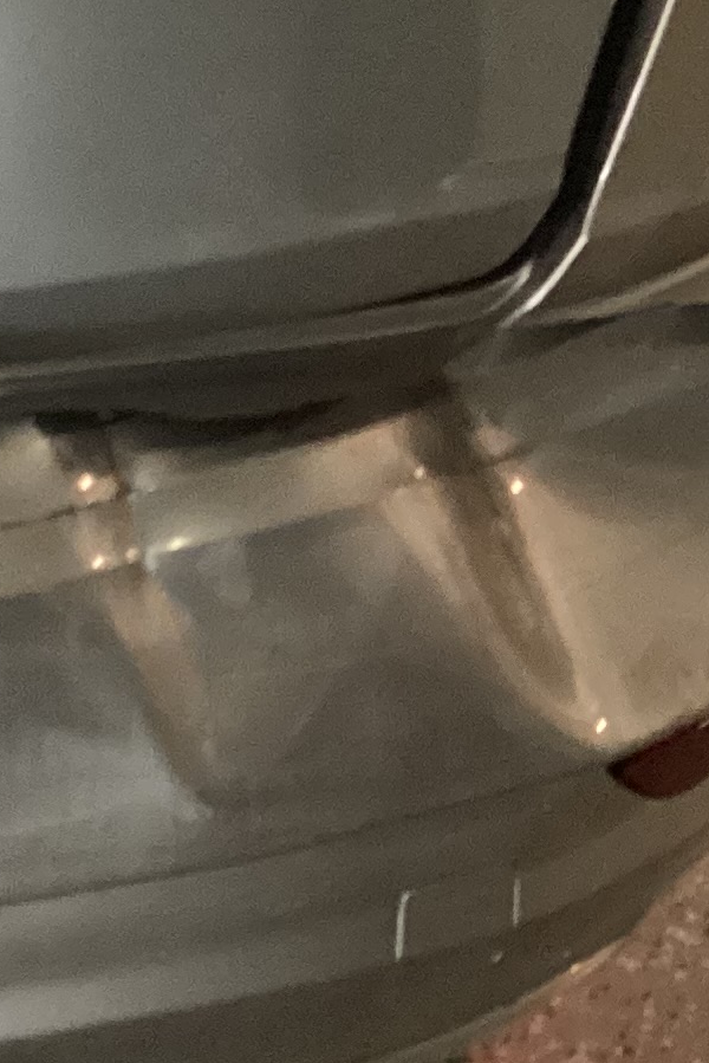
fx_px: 3453
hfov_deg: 10.6
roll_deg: +2.2
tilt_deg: -32.5
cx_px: -793
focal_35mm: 117
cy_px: 252
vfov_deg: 17.4
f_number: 2.4
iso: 400
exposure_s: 1/33
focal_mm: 3.3
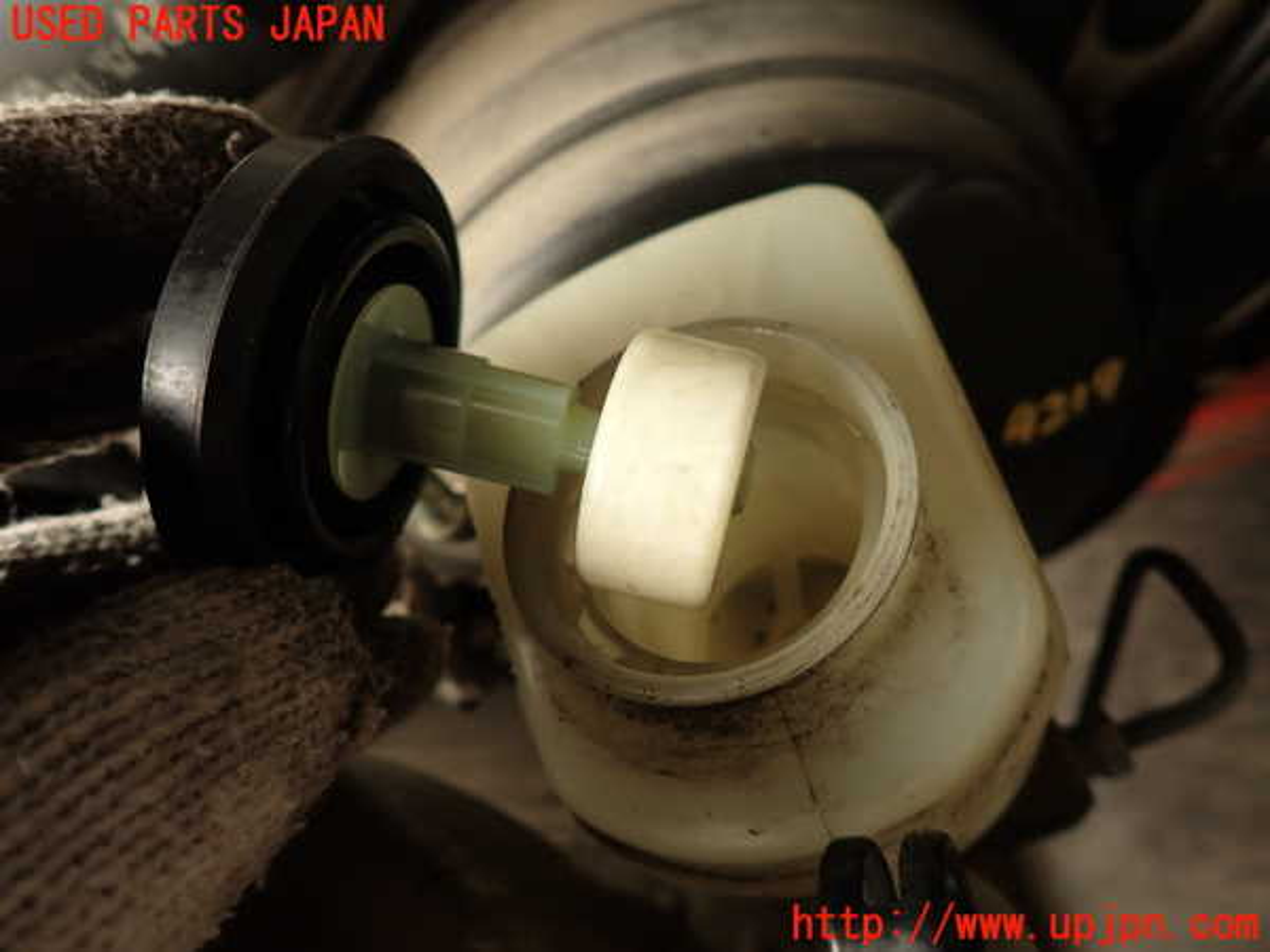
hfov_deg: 69.4
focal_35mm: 25
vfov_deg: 54.9
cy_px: 476
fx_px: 917
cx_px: 635
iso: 160
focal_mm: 4.5
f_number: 2
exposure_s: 1/60
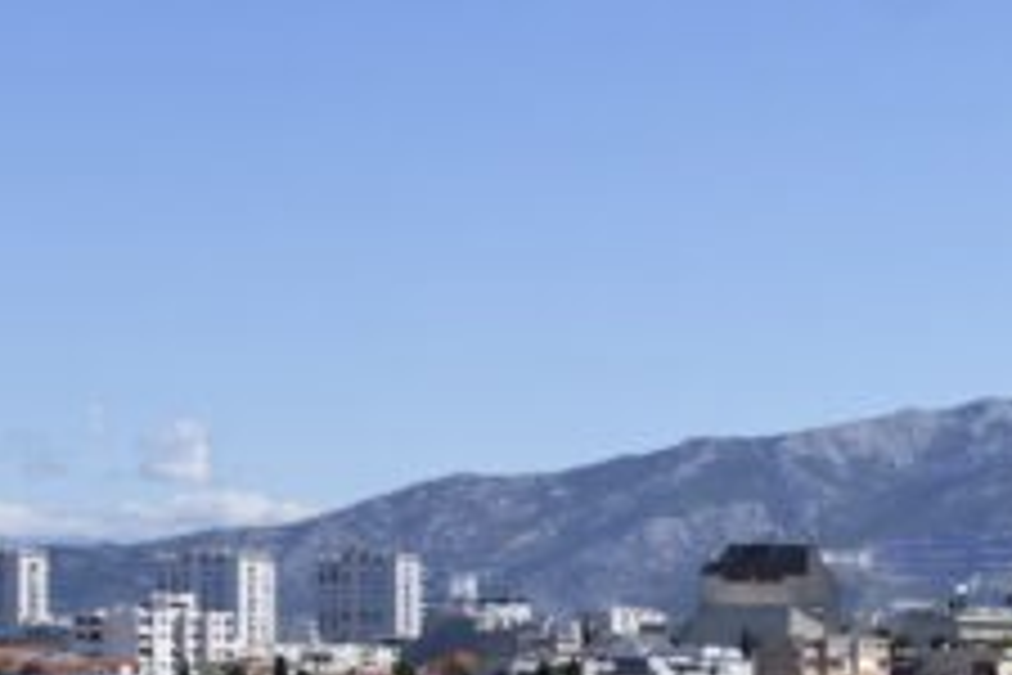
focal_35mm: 141
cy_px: 704
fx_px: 3963
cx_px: 2298
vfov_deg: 9.6
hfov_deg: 12.1
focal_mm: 31
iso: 64
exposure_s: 1/640
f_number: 5
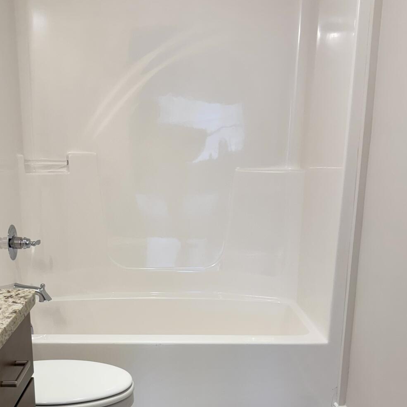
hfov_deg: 38.9
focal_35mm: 43
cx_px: 151
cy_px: 292
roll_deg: +0.7
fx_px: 572
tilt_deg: -15.1
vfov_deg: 38.4
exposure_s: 1/120
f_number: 1.78
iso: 80
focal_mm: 6.76
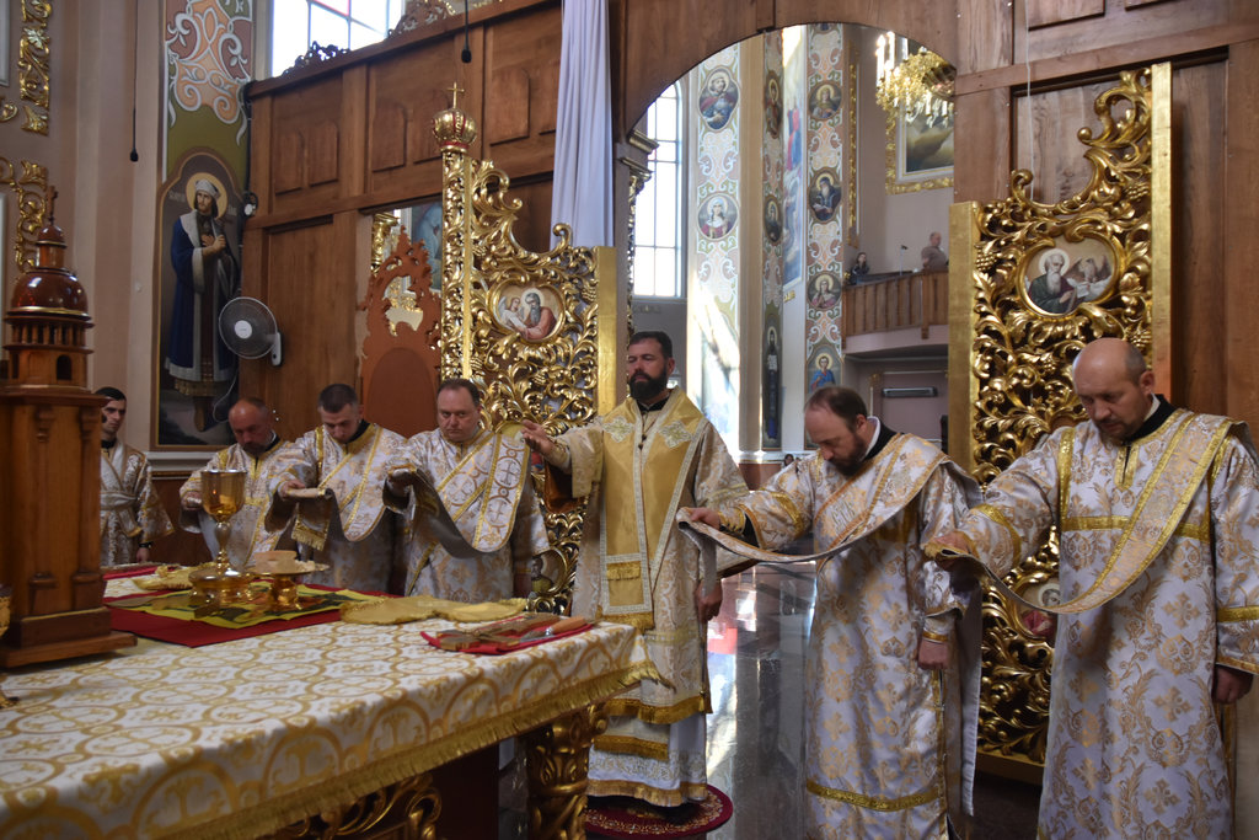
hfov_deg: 67.4
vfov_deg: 47.9
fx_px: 944
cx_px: 630
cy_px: 420
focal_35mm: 27
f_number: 3.5
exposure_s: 1/160
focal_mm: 18
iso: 800
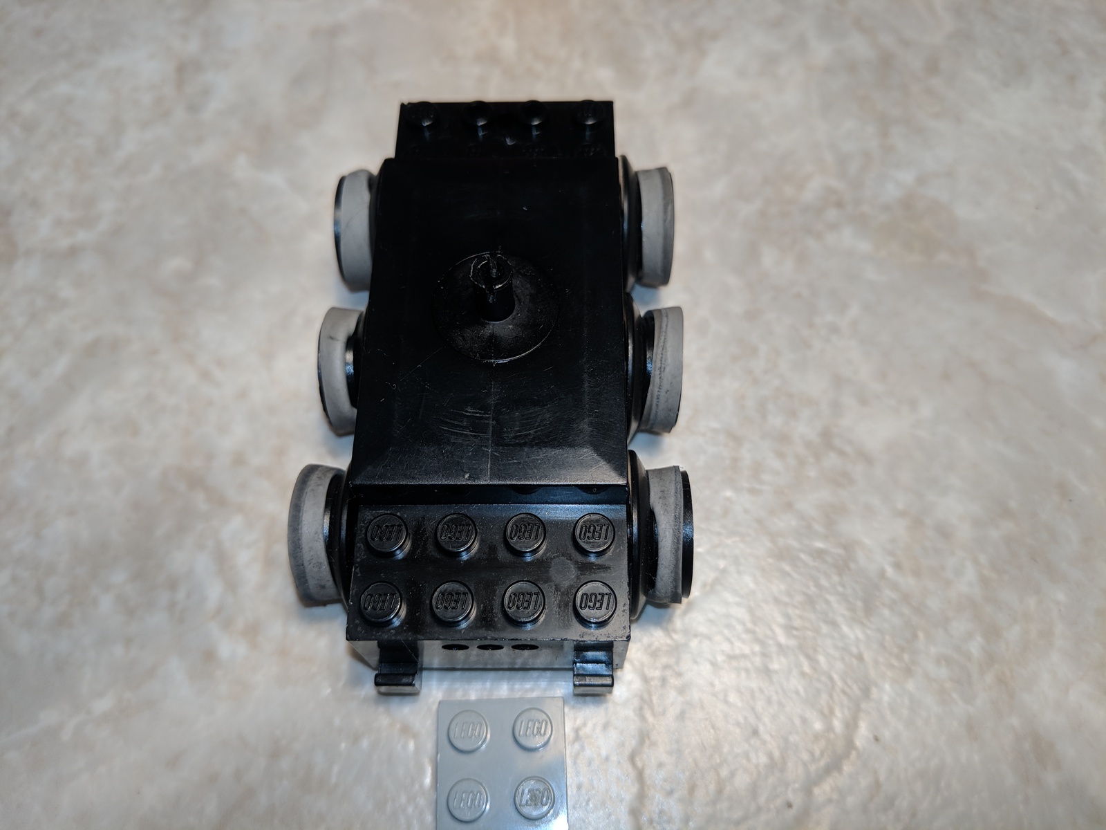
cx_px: 553
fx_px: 863
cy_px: 415
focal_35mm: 27
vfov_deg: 51.4
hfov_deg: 65.3
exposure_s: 1/161
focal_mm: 4.44
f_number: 1.8
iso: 50
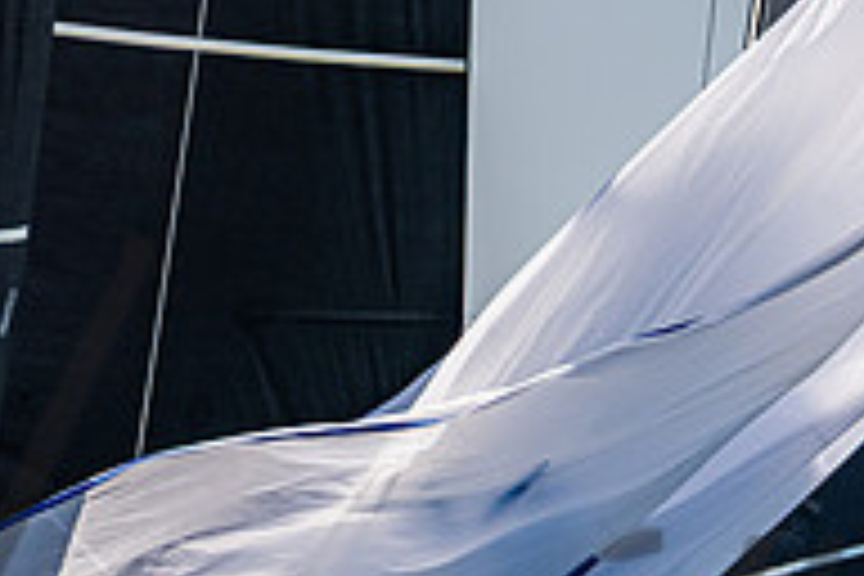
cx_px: 229
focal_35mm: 818
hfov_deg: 2.5
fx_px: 19630
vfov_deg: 1.7
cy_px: 748
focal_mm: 260
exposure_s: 1/2500
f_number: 8
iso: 500
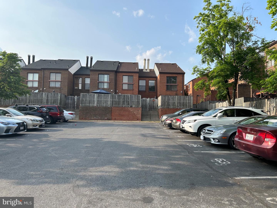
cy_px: 104
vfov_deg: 53.1
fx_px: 208
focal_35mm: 26
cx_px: 138
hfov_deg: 67.3
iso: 50
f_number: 1.5
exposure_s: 1/2457
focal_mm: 5.7
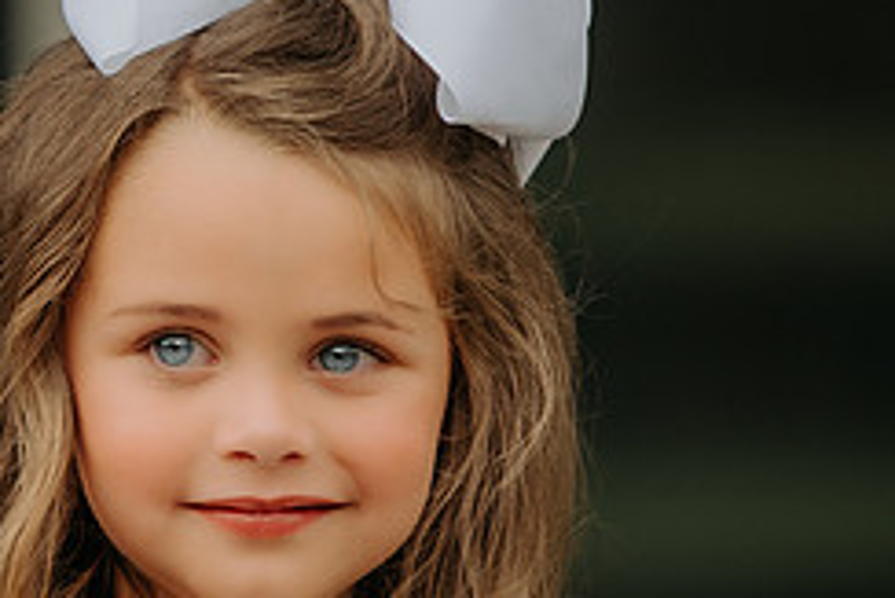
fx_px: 17238
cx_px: -139
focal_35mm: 693
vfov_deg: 2.0
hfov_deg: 3.0
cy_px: 338
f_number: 2.8
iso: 200
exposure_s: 1/250
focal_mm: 195
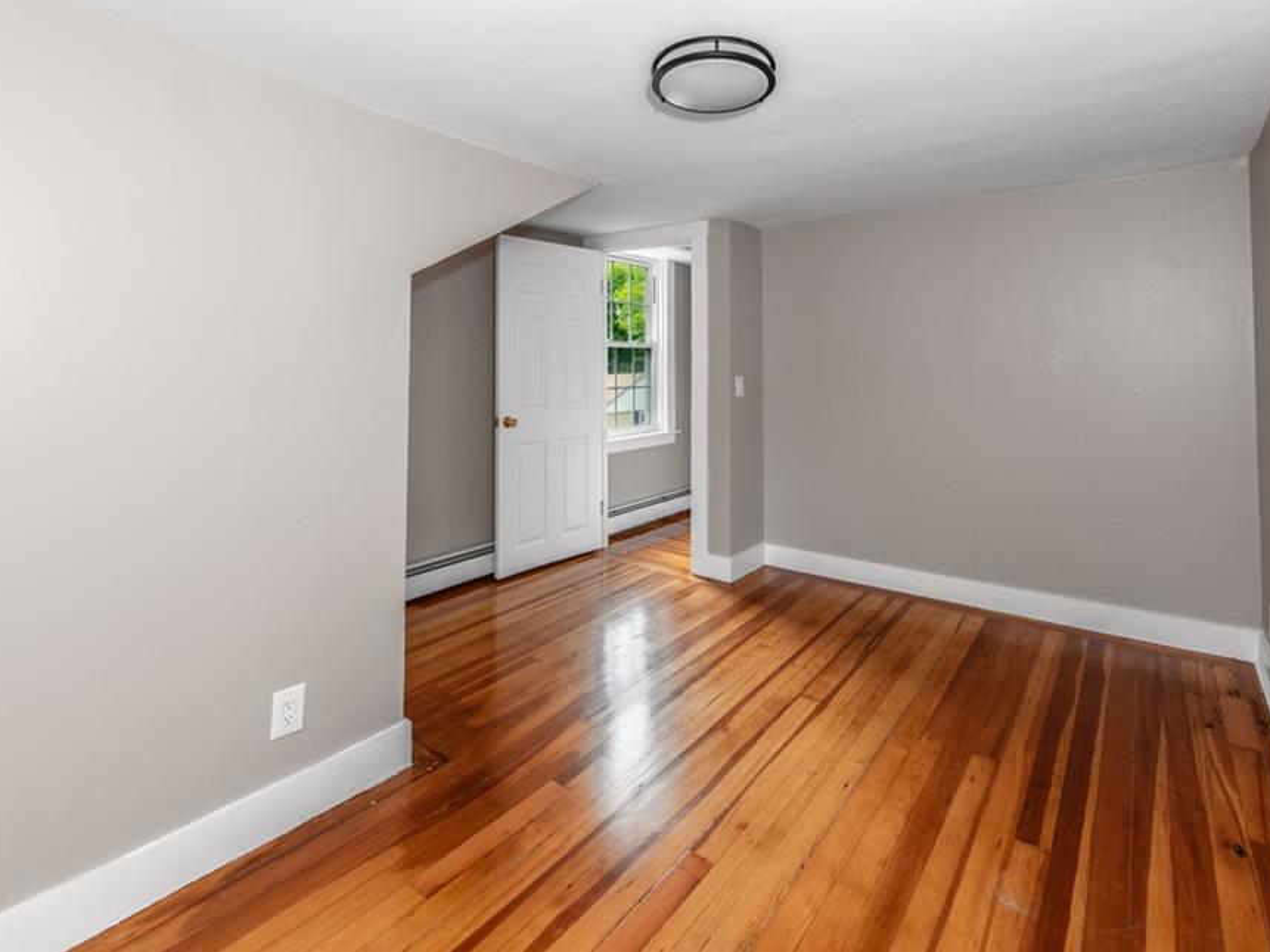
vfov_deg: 78.1
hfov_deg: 94.2
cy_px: 452
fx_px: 587
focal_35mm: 16
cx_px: 698
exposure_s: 1/15
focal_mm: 14
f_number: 11
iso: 800
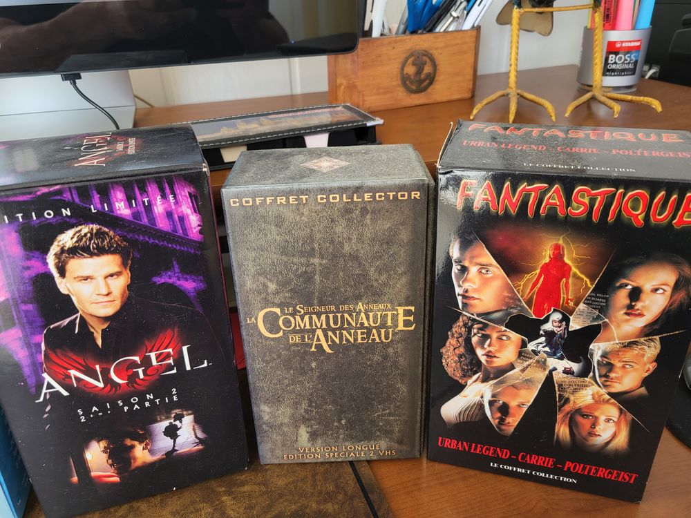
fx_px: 519
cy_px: 259
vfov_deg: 53.1
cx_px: 346
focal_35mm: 26
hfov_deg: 67.3
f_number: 1.8
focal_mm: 5.4
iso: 40
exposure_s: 1/110
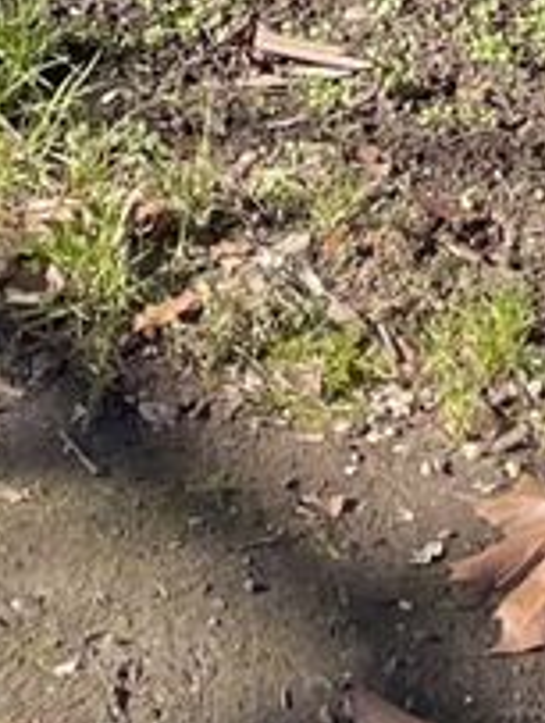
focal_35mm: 184
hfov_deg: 8.1
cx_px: 196
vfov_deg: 8.1
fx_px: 3850
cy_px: -1831
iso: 32
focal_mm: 4.2
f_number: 1.6
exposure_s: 1/640
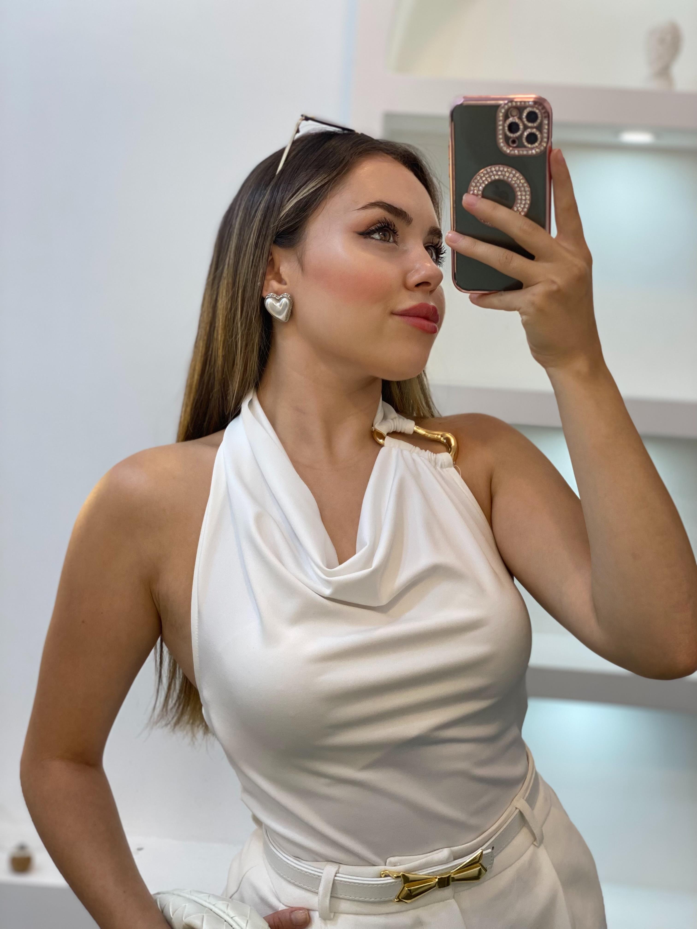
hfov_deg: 28.0
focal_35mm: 52
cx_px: 348
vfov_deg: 36.8
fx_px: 1396
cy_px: 464
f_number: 2
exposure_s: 1/100
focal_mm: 6
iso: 80
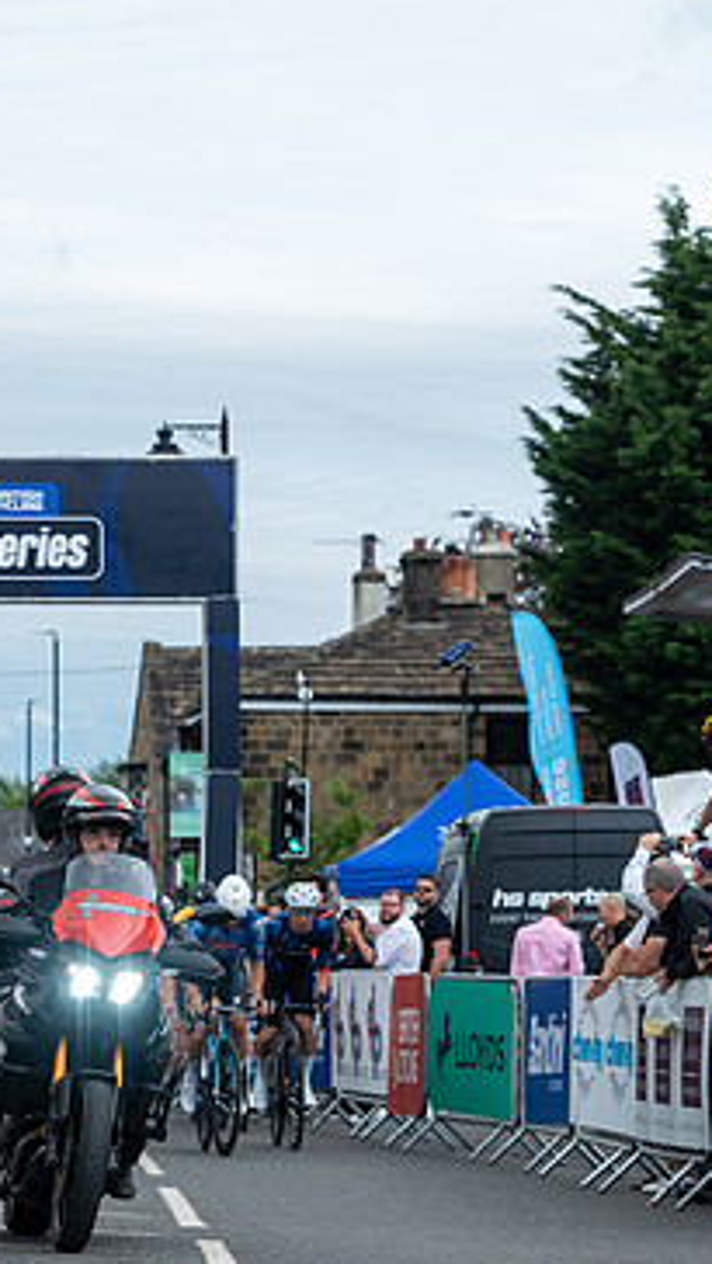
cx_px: -6
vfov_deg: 12.1
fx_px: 5935
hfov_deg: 6.8
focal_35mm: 177
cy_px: 990
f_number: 3.5
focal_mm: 68
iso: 1000
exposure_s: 1/800
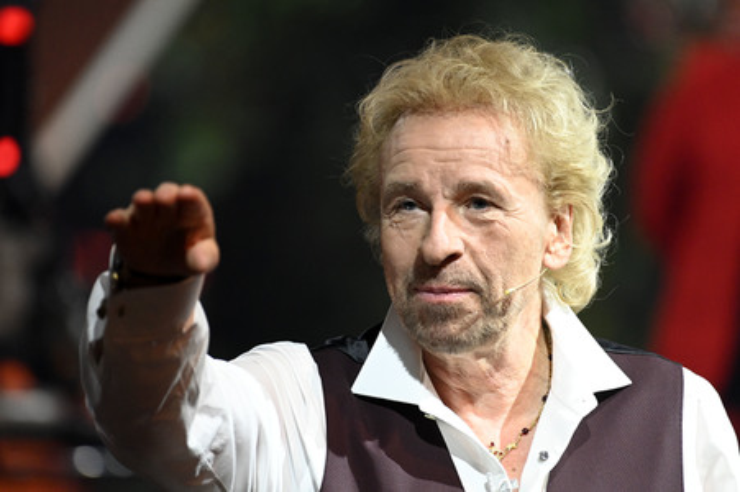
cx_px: 370
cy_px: 246
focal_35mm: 500
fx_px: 10270
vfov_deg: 2.7
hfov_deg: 4.1
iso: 8000
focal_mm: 500
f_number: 5.6
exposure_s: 1/320
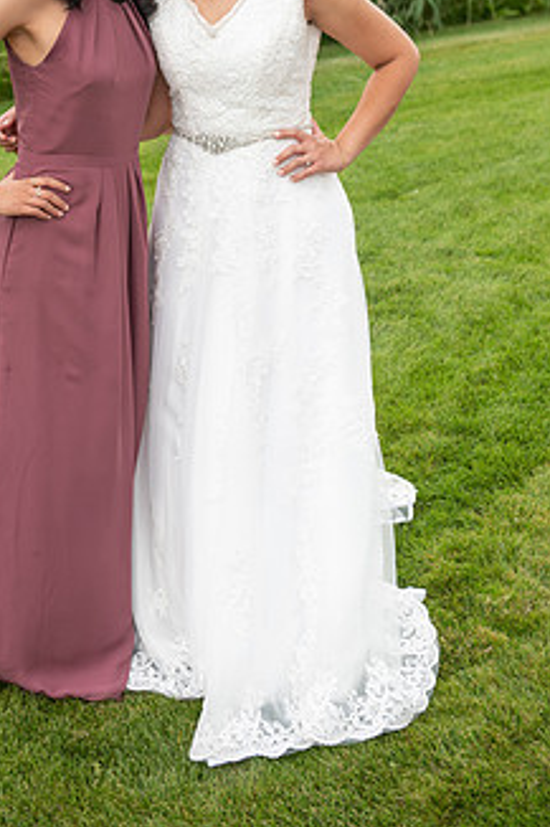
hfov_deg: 19.7
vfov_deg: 29.0
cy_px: 266
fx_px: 1583
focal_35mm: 69
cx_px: 190
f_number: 4.5
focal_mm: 50
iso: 100
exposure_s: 1/160
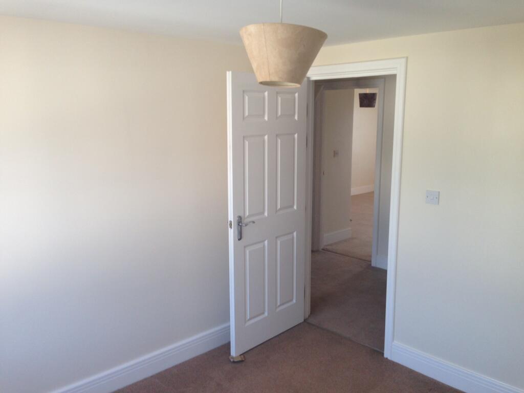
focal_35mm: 33
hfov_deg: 55.4
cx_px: 262
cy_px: 196
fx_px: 500
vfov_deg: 42.9
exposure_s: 1/60
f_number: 2.4
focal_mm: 4.12
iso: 64
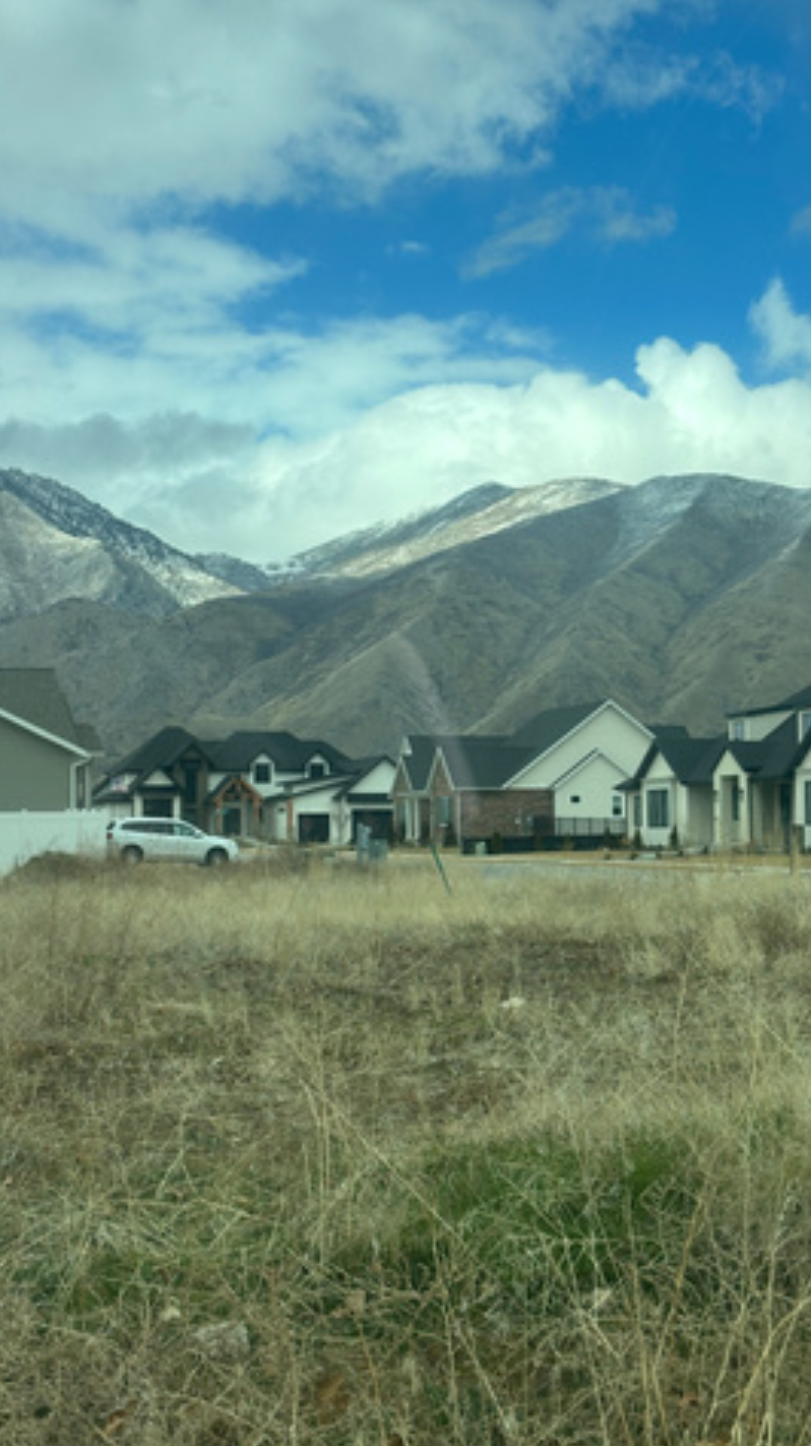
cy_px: 723
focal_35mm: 53
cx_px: 433
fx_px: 2030
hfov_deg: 22.6
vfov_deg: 39.2
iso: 64
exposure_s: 1/1242
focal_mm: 6.86
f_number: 1.78
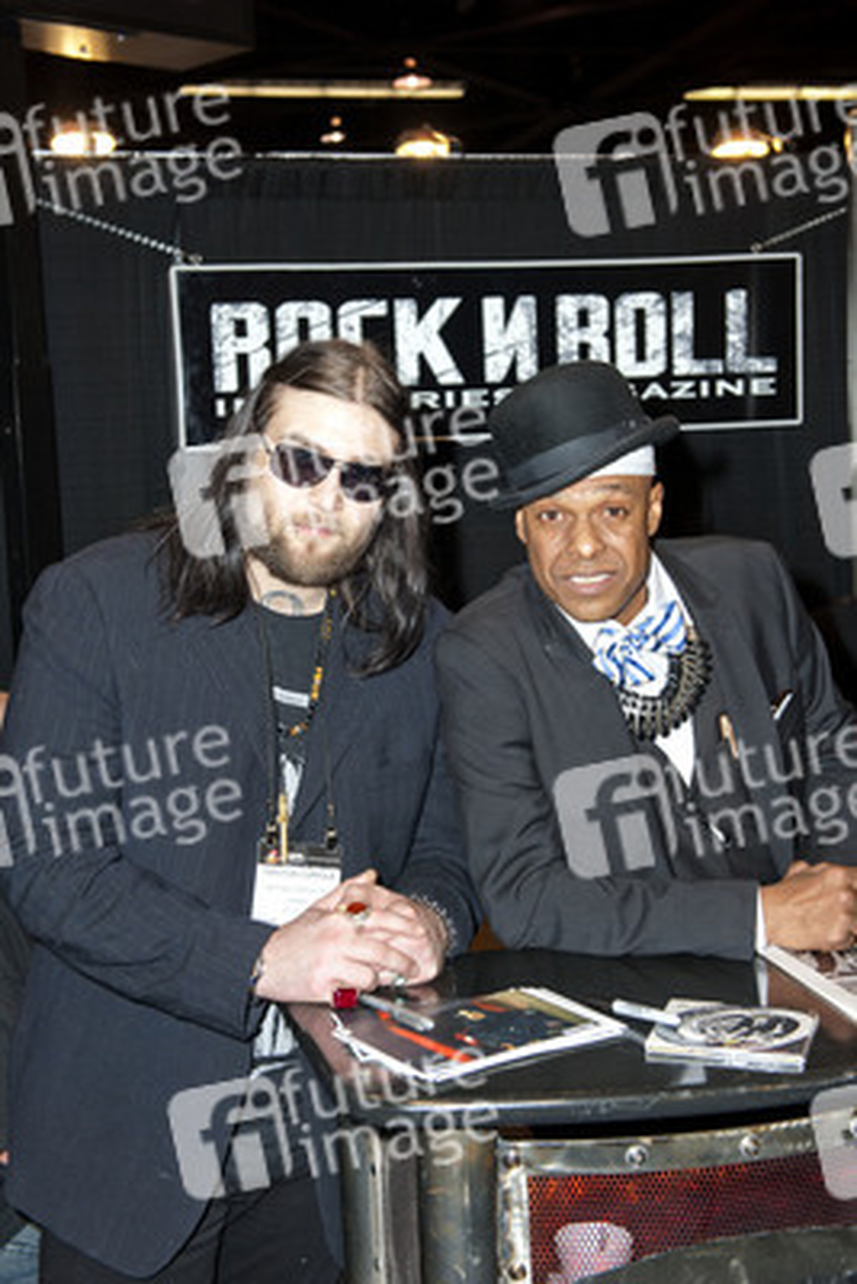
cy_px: 642
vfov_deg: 43.6
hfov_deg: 29.9
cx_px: 428
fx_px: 1605
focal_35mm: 45
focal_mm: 45
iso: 500
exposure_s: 1/320
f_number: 5
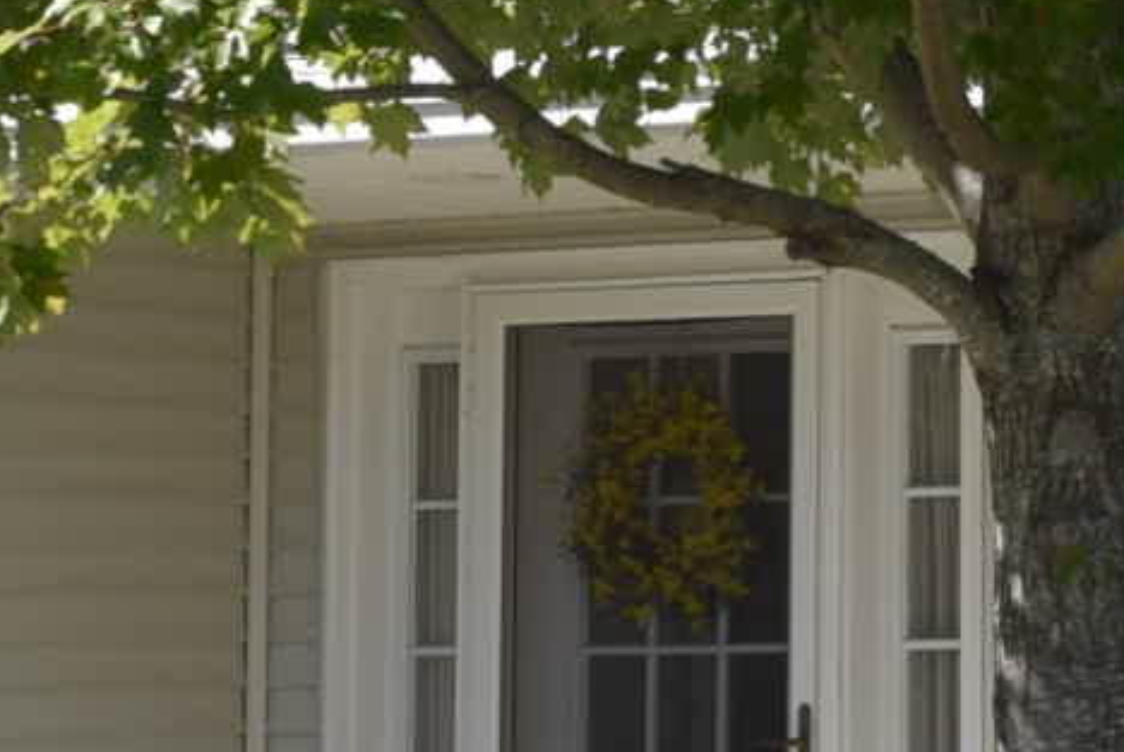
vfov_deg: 6.5
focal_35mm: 211
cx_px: 1403
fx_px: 6594
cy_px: -50
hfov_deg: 9.6
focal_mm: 22
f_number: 8
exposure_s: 1/200
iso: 100
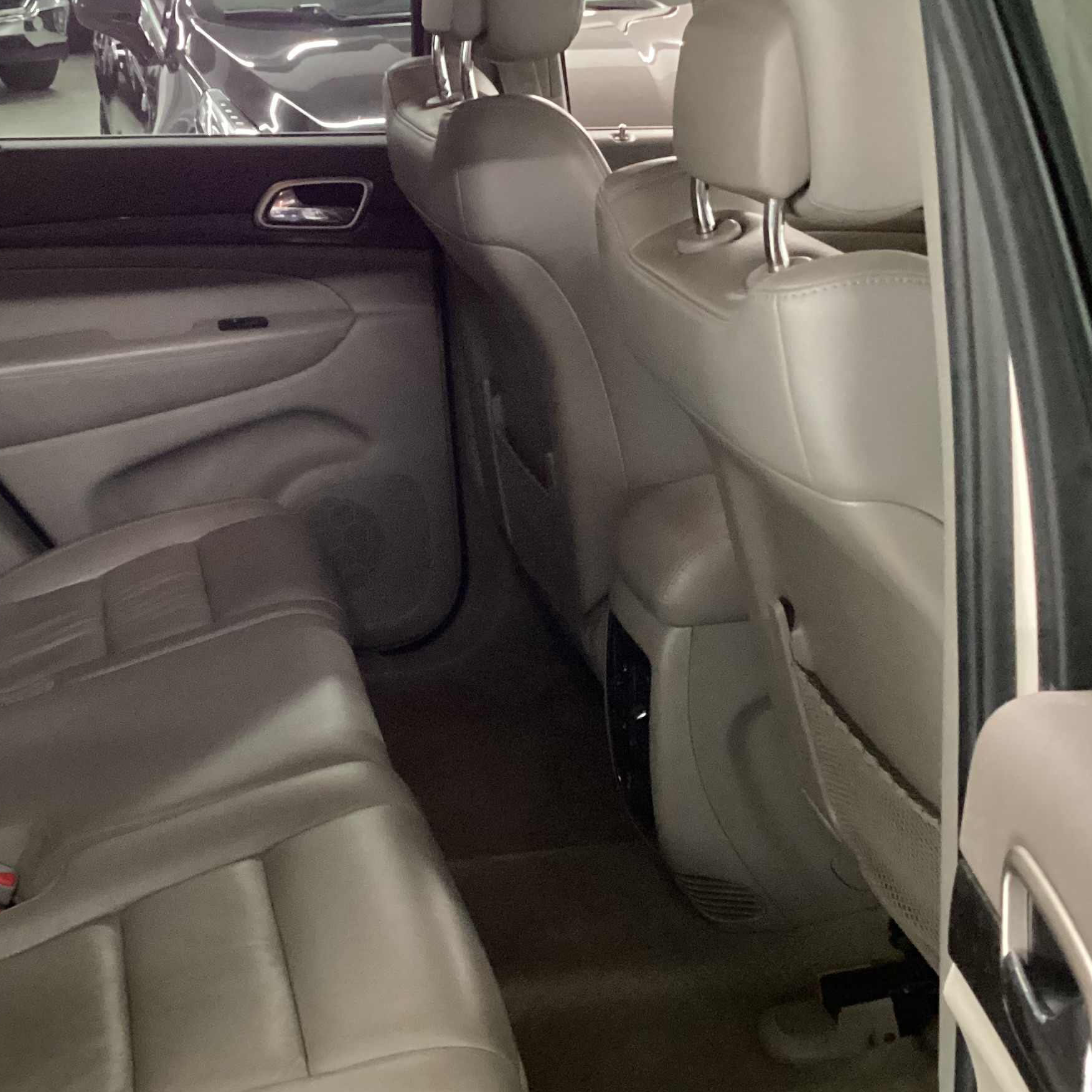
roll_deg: +2.8
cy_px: 550
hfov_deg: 32.9
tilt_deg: -23.0
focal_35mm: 51
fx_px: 1820
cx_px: 309
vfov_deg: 33.4
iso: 800
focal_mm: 3.3
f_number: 2.4
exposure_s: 1/24
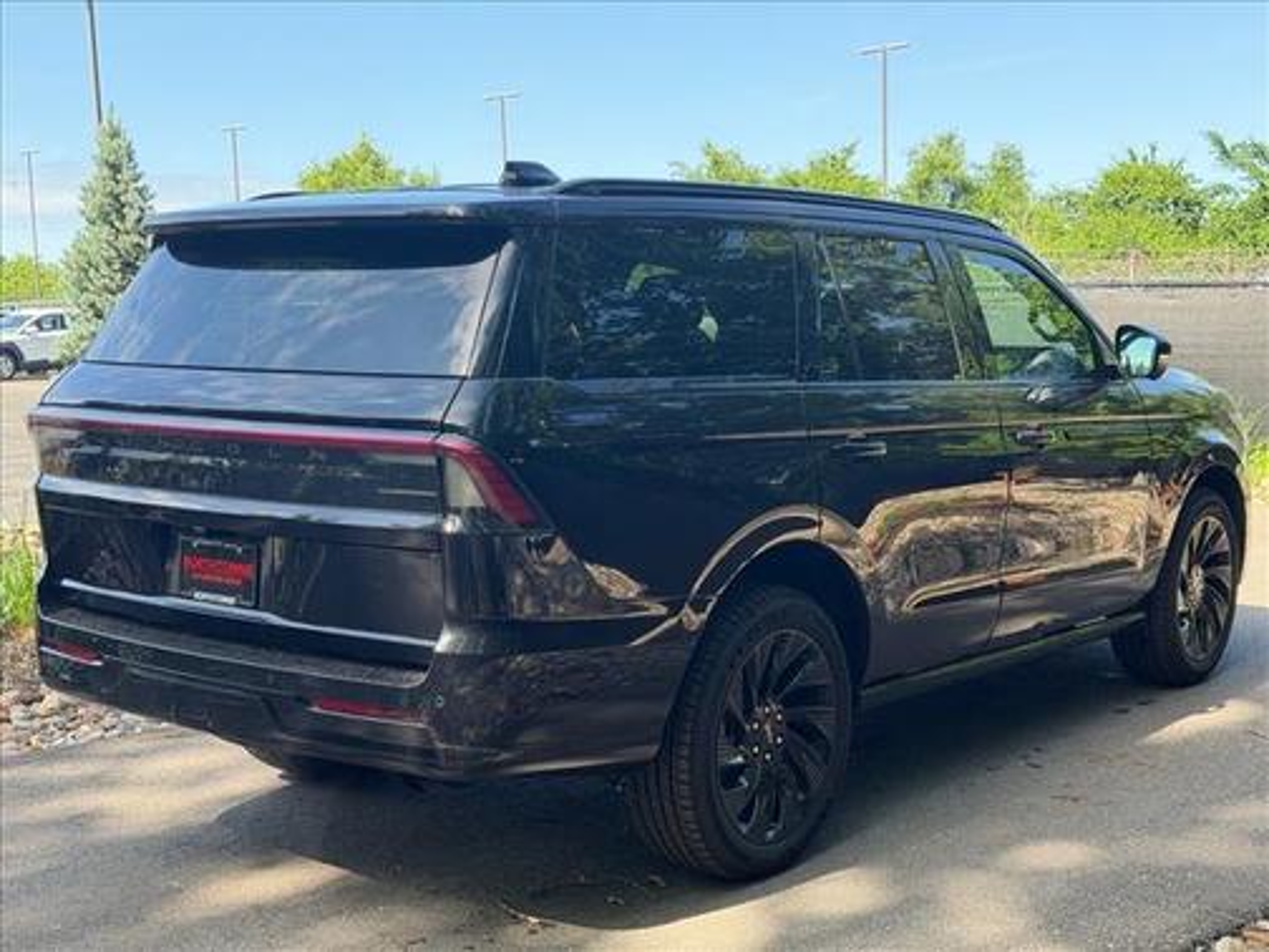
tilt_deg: -4.7
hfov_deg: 39.7
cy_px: 476
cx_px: 634
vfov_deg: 30.3
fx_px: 1760
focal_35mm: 48
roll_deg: +2.3
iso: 80
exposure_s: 1/687
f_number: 1.78
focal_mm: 6.76
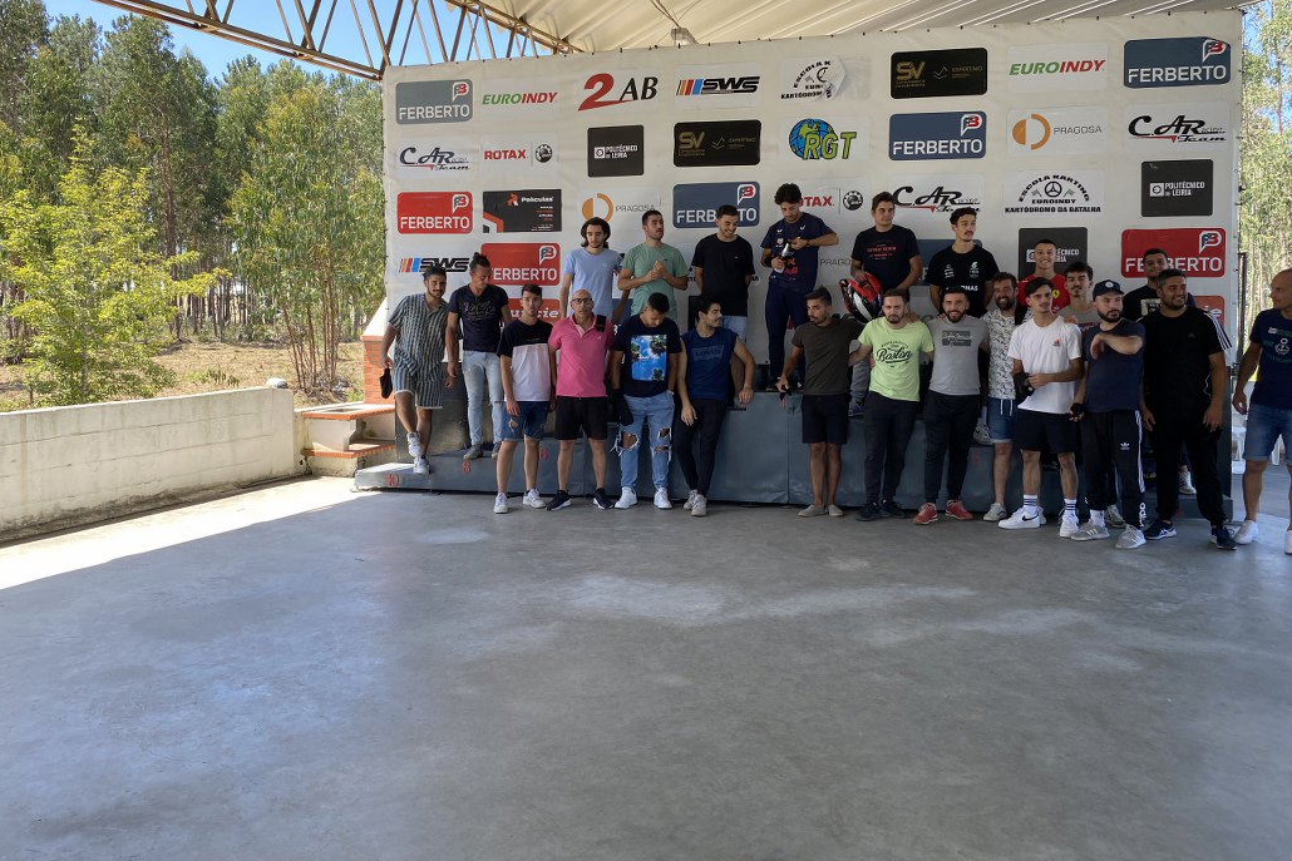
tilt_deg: -3.8
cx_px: 662
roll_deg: -0.4
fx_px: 1005
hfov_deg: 65.5
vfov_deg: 46.3
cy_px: 362
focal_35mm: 28
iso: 32
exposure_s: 1/324
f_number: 1.8
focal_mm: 4.25
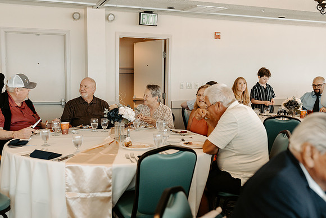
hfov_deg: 48.4
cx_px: 141
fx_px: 362
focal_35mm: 40
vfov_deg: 33.4
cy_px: 123
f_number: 2.5
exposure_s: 1/250
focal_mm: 35
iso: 200
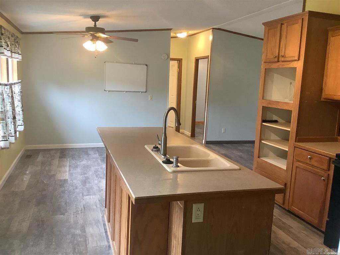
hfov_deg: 58.4
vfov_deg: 45.4
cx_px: 170
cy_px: 128
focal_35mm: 31
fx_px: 304
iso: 160
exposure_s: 1/60
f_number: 2.4
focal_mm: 3.3
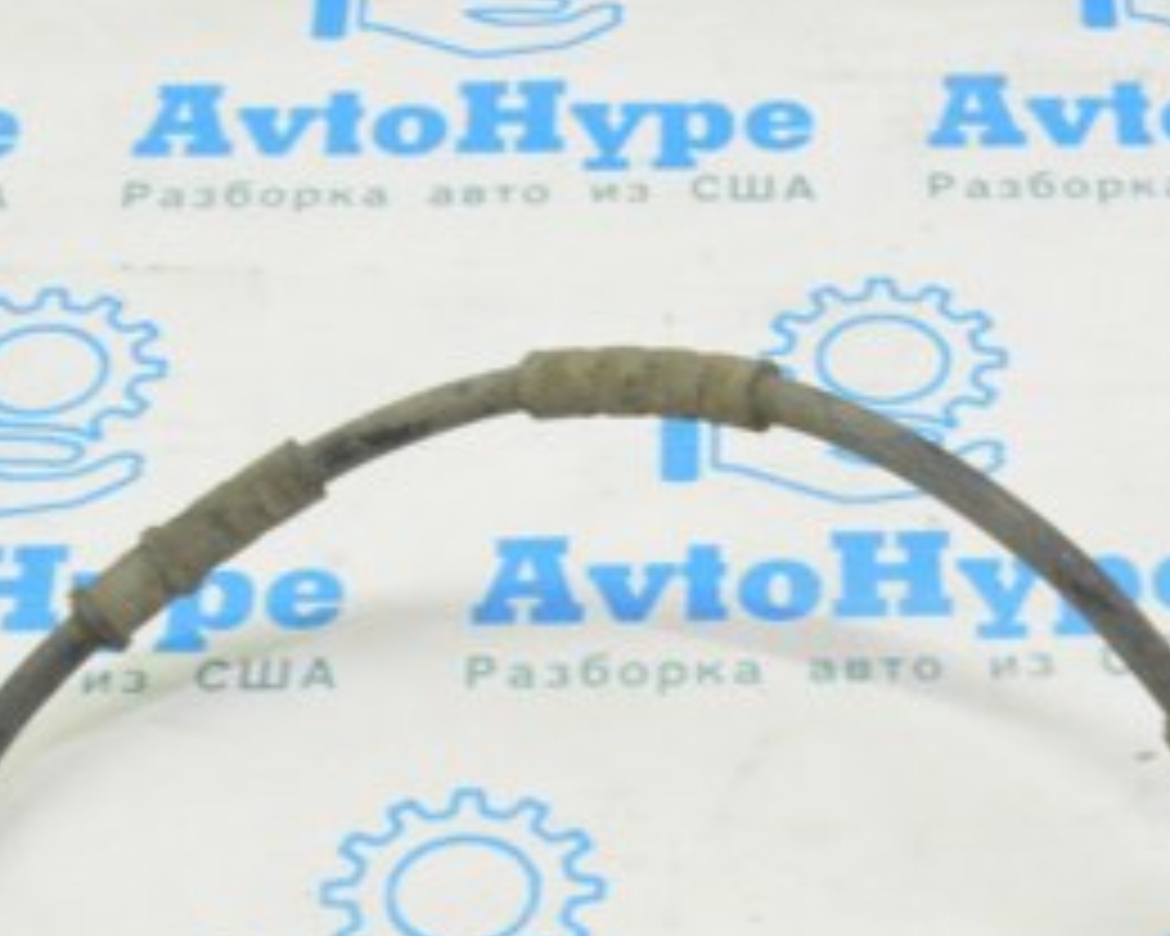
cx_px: 986
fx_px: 3710
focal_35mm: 107
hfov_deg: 17.7
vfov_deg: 14.2
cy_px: 907
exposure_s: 1/20
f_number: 20
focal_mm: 31
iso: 6400
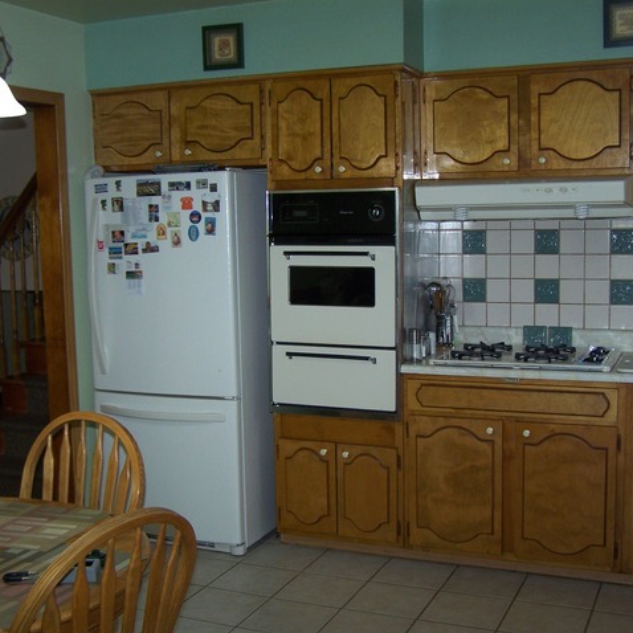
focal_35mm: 45
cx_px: 319
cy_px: 316
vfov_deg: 37.6
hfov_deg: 37.6
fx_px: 931
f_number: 2.8
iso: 80
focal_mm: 6.3
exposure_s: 1/60
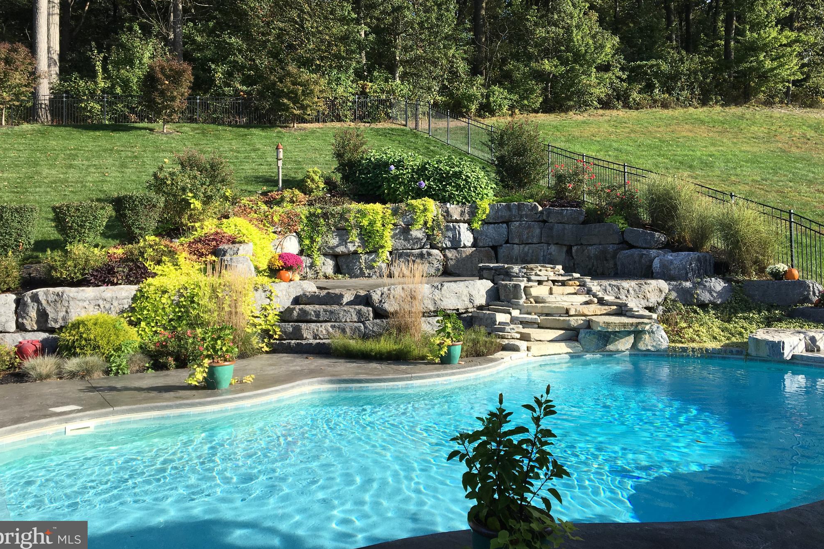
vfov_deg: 42.2
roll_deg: +0.4
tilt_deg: +2.6
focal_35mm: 31
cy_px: 237
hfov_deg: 60.3
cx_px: 408
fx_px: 709
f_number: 2.2
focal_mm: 4.15
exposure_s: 1/874
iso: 25
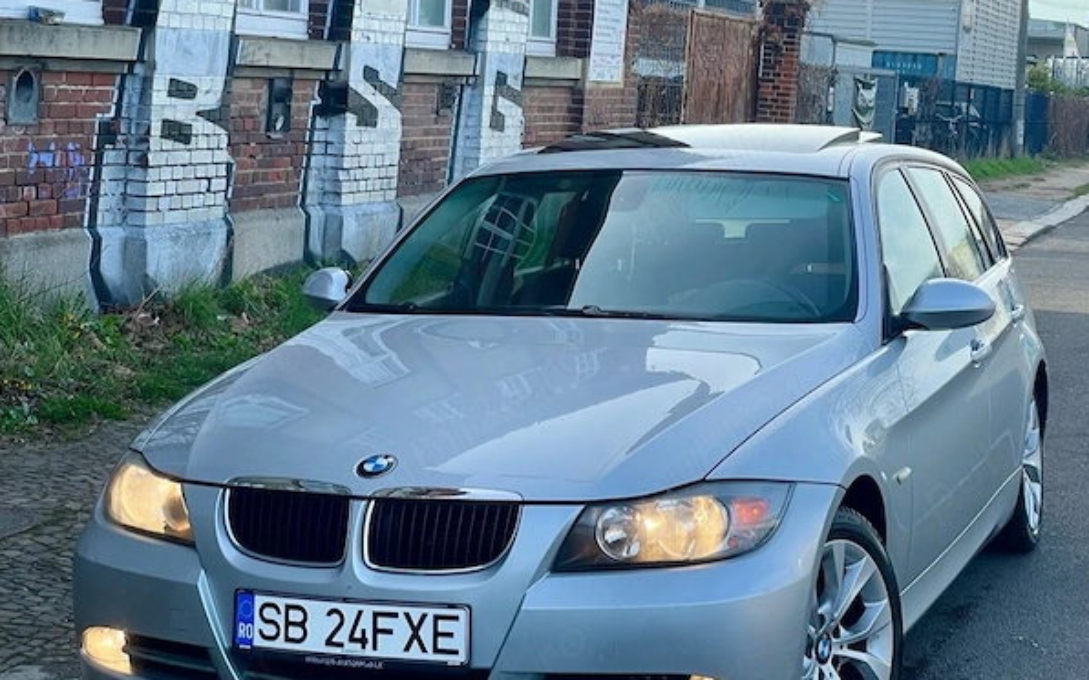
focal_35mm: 74
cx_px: 543
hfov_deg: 27.9
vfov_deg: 17.5
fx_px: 2195
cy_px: 186
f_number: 2
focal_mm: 6
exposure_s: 1/510
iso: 25
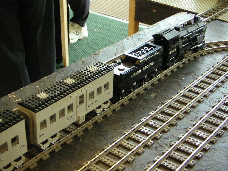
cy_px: 86
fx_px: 422
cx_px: 114
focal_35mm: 64
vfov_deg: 22.9
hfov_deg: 30.3
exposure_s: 1/45
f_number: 3.3
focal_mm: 8.4
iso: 400
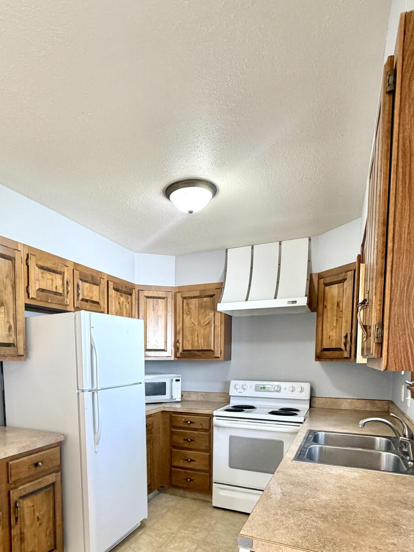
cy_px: 389
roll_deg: +0.0
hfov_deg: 58.0
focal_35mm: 23
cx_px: 150
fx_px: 367
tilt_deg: -4.7
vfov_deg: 70.6
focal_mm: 2.22
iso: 200
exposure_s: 1/60
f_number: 2.2
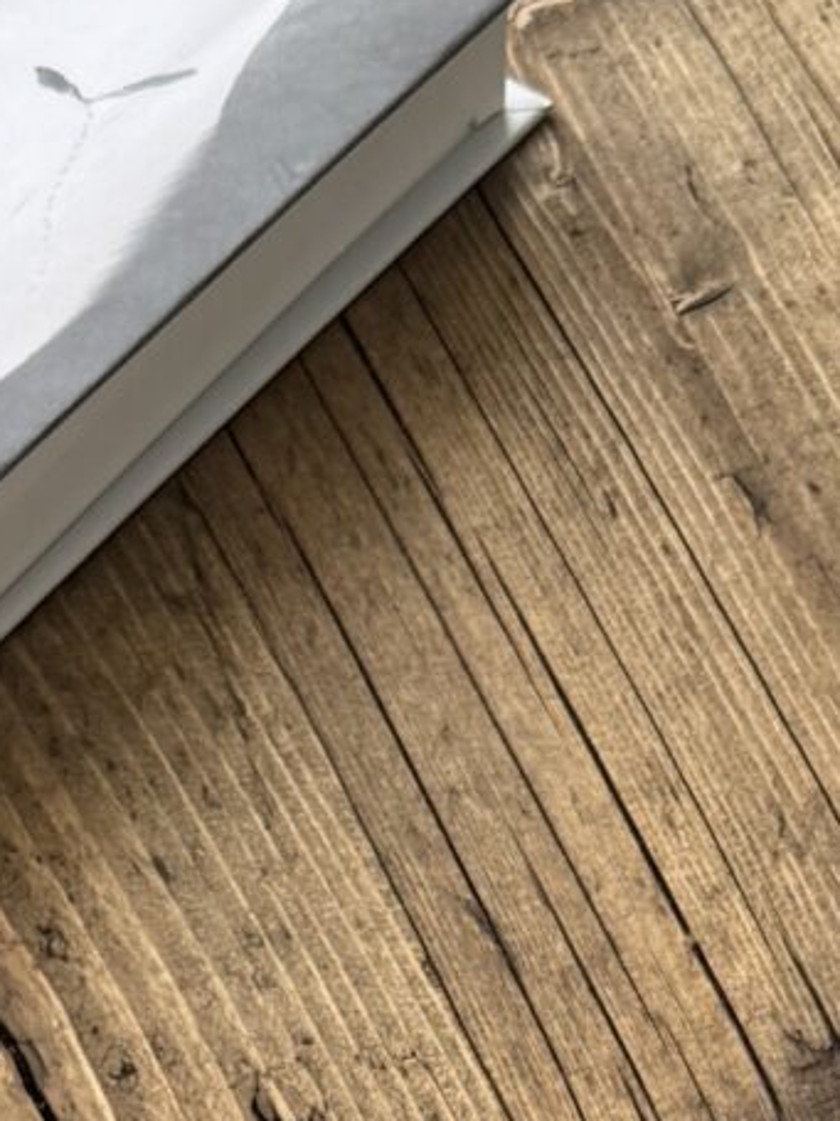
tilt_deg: -67.0
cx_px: 537
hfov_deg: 11.0
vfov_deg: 12.6
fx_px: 4370
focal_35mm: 135
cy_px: 2311
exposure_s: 1/204
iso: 64
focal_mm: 6.76
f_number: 1.78
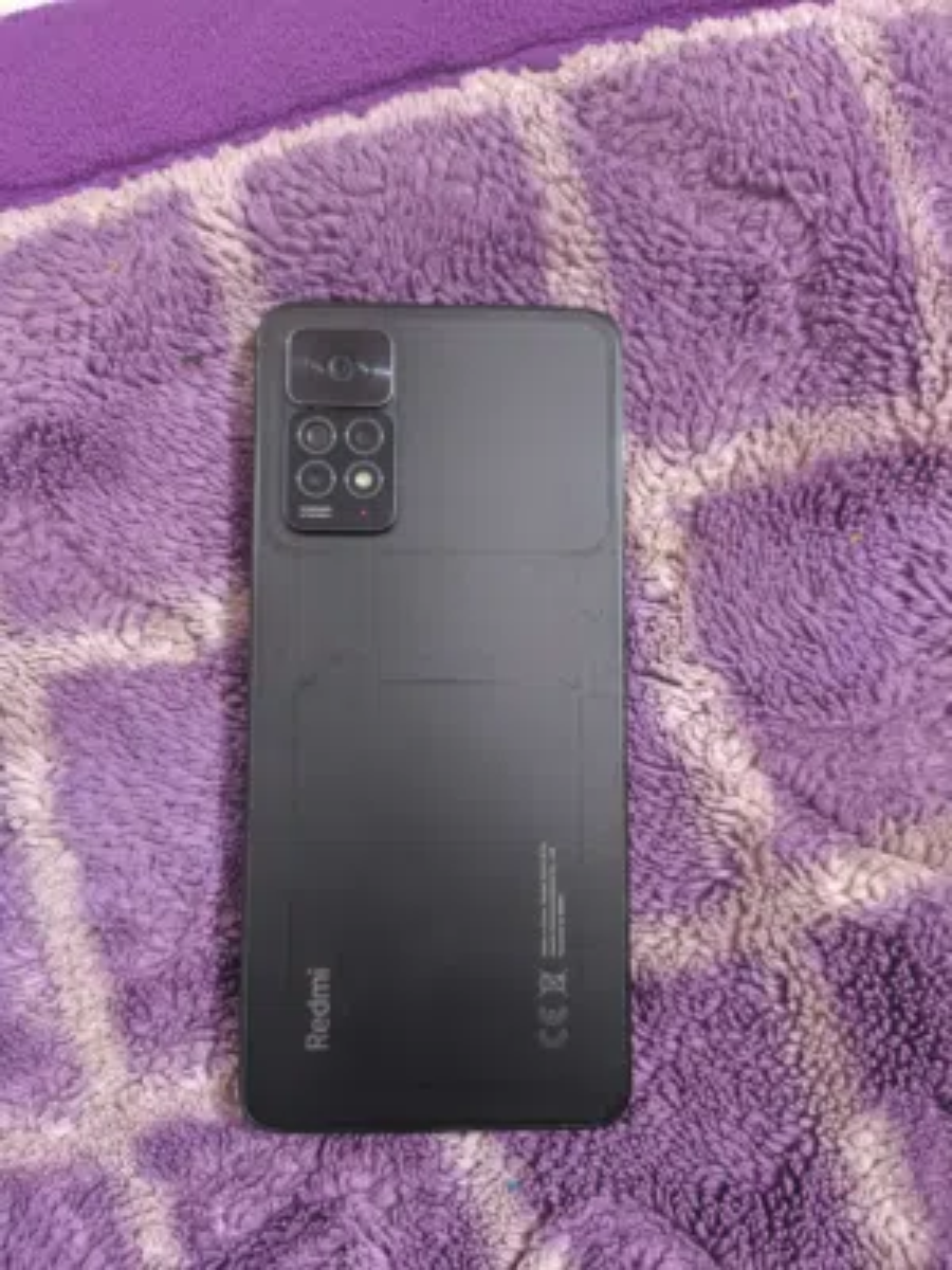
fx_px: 843
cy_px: 635
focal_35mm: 23
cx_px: 476
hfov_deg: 58.9
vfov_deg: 73.9
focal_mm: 5.56
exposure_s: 1/33.3
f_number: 1.8
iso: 1623
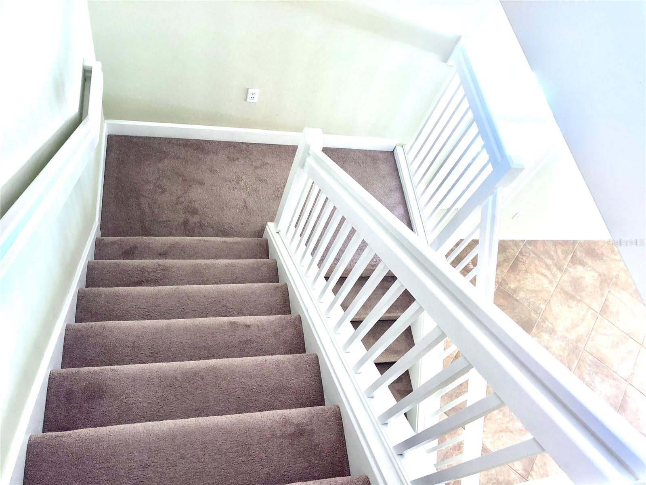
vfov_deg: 49.7
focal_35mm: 28
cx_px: 323
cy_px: 242
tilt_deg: -55.4
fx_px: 523
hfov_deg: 63.4
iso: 32
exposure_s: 1/20
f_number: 1.8
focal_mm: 4
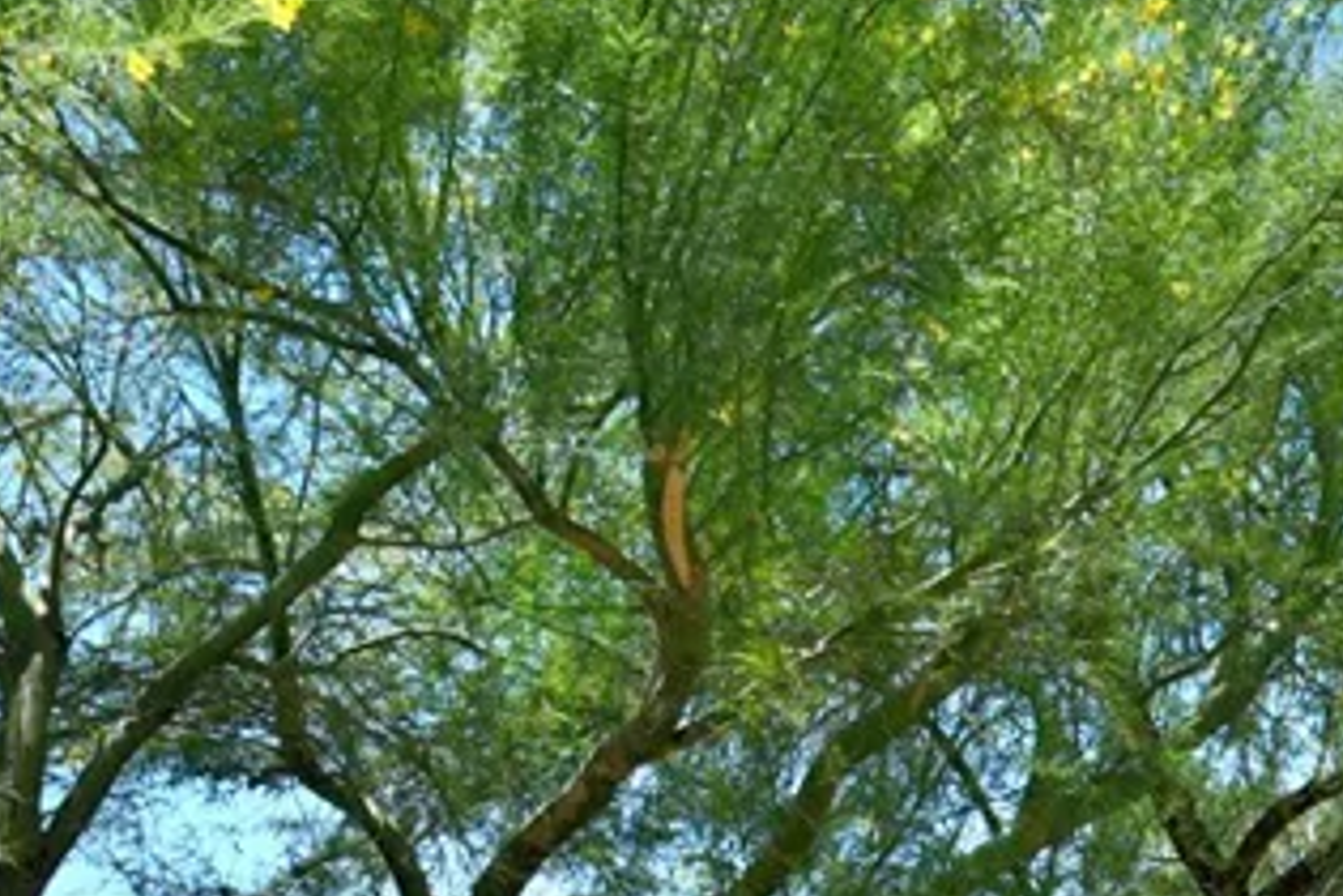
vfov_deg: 16.5
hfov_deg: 25.6
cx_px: 1053
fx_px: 2910
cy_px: 1184
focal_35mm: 78
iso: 100
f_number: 8
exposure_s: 1/250
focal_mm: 24
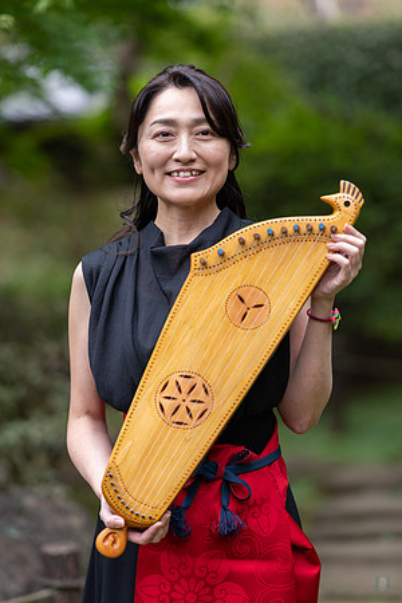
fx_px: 1759
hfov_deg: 13.0
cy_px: 302
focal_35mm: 105
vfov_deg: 19.5
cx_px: 201
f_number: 2.2
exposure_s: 1/250
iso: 140
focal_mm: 105
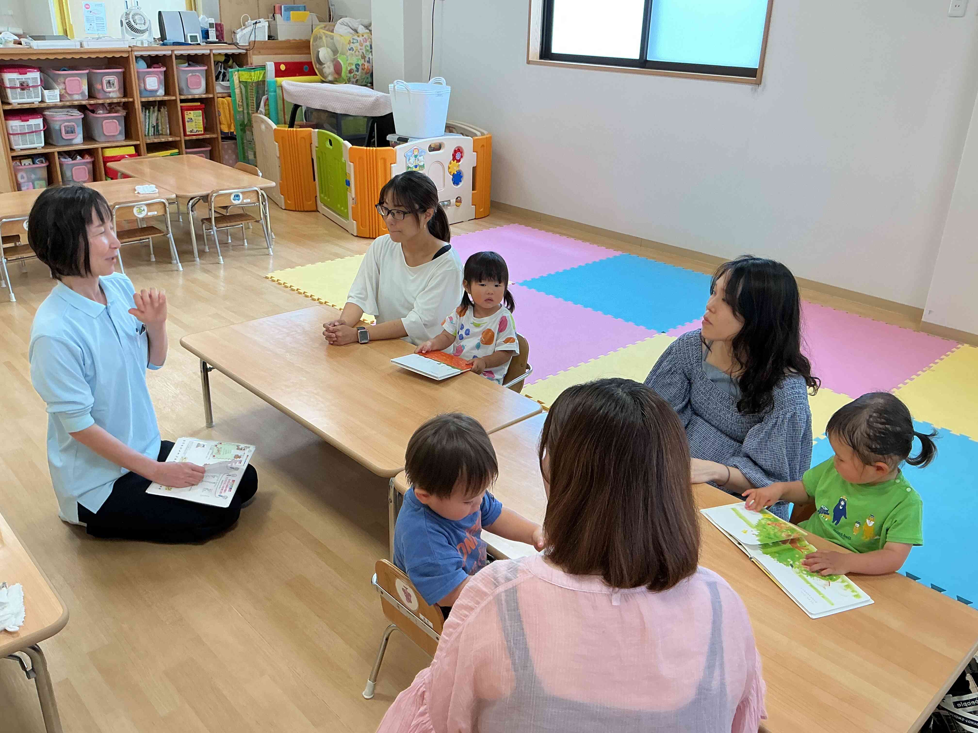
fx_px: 819
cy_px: 366
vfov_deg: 48.2
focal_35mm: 29
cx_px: 489
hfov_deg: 61.7
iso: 64
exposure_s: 1/120
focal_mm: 3
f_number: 1.8
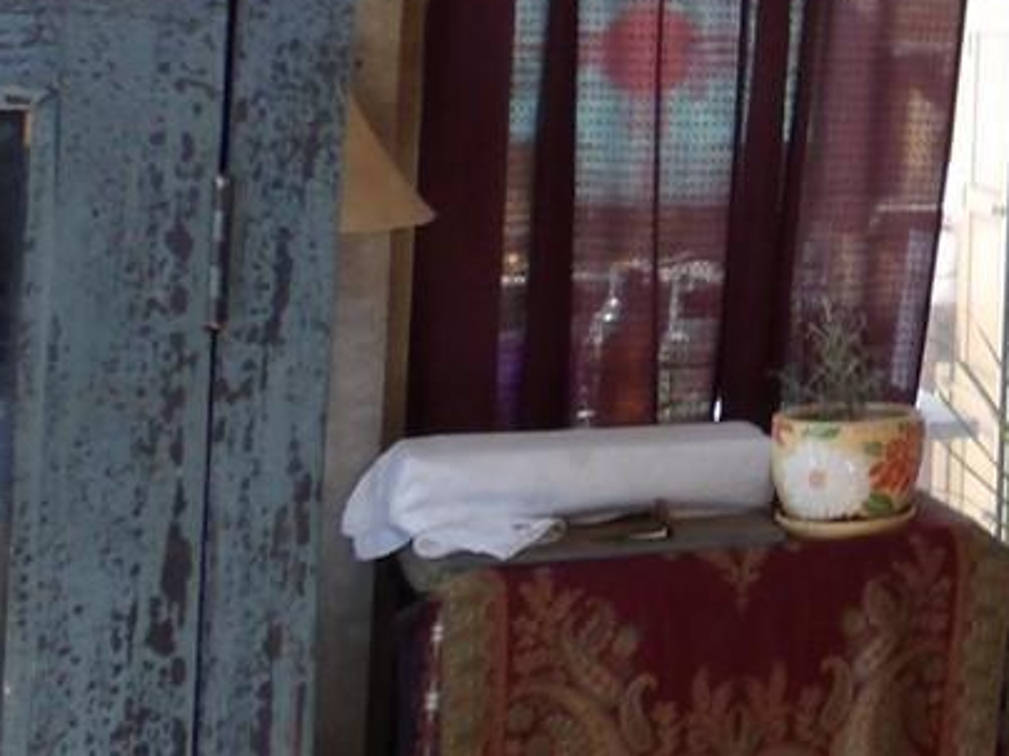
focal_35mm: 91
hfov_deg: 16.8
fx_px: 2653
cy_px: -177
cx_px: 1948
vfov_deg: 15.6
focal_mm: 4.2
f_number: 4.1
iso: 139
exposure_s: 1/30
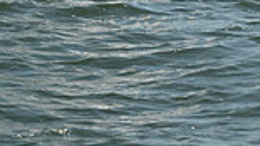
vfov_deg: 3.7
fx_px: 2157
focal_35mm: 313
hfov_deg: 6.9
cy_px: -327
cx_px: 34
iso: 320
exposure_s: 1/1250
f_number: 10
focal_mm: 80
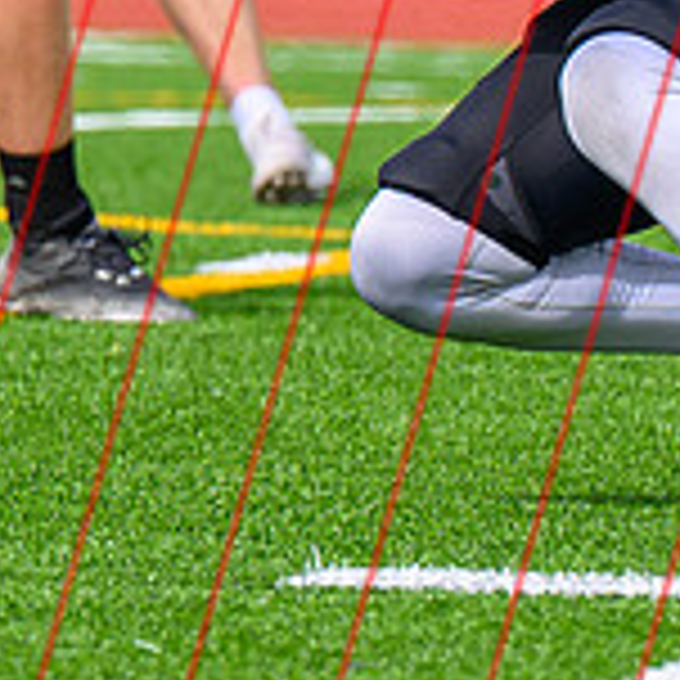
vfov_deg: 2.6
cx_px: 653
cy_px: 333
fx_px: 14957
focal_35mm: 673
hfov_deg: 2.6
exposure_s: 1/2000
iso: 110
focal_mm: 84
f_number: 3.2
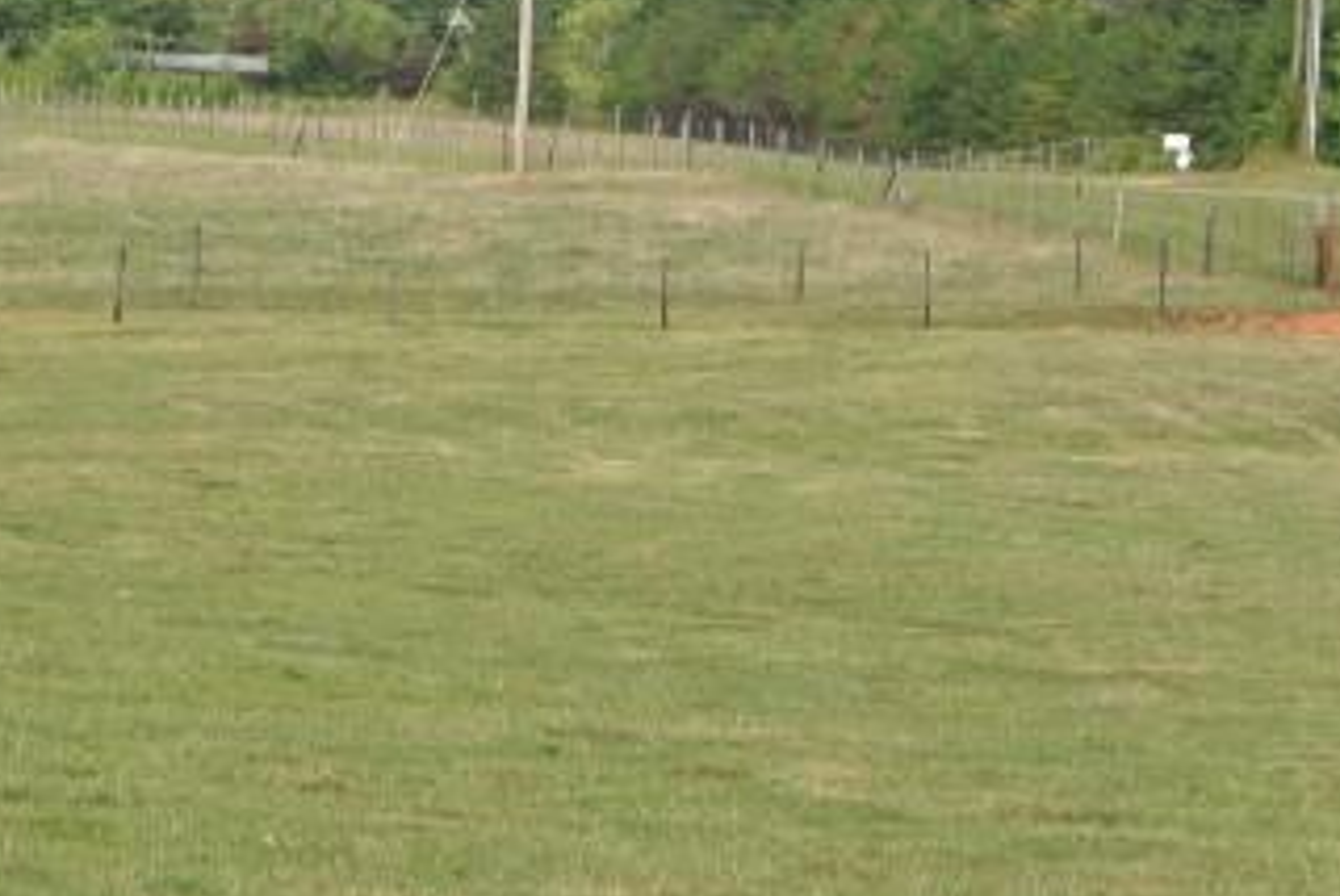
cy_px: 98
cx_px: -201
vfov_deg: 5.3
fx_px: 9649
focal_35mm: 259
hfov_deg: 7.9
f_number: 5.6
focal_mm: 30
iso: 100
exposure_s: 1/320
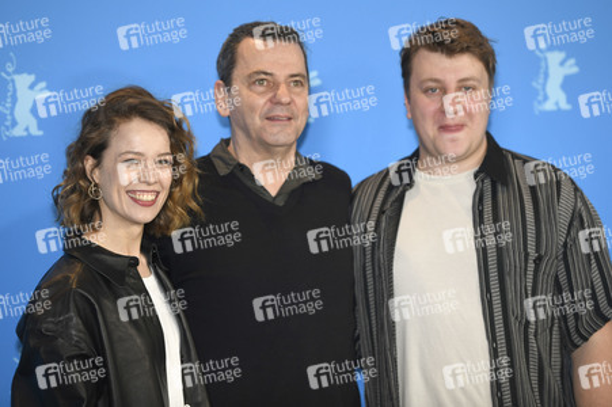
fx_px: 2548
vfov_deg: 9.1
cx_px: 306
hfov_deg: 13.7
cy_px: 204
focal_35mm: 150
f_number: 3.2
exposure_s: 1/400
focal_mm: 150
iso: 640
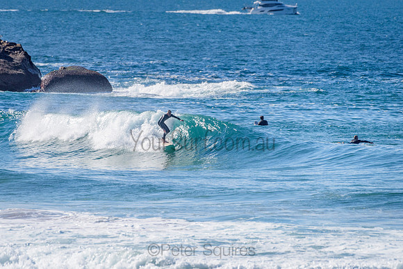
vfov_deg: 2.2
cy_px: 131
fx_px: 6866
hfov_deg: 3.4
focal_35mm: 613
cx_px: 176
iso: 450
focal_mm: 500
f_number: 5.6
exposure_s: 1/8000
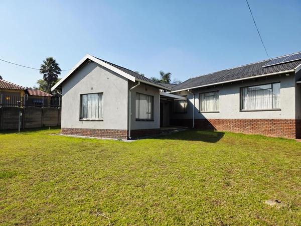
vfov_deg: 58.9
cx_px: 150
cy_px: 113
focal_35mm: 23
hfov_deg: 73.9
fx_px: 200
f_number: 1.7
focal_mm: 6.3
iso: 80
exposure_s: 1/10000
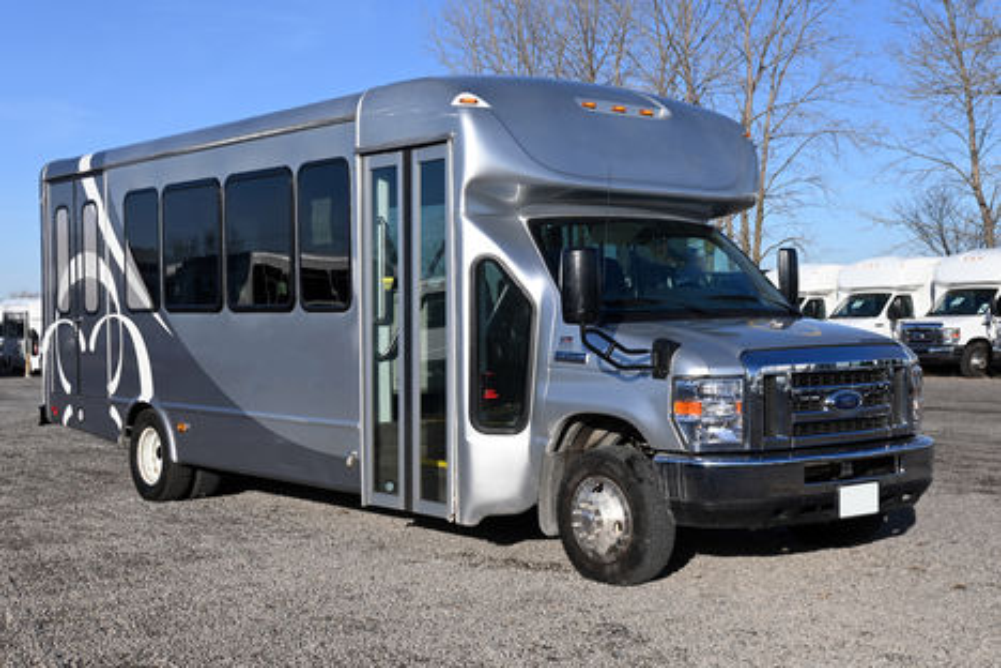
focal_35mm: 46
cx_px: 500
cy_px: 334
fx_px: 1272
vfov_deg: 29.4
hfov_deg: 43.0
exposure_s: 1/400
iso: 100
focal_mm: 30.5
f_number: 7.1
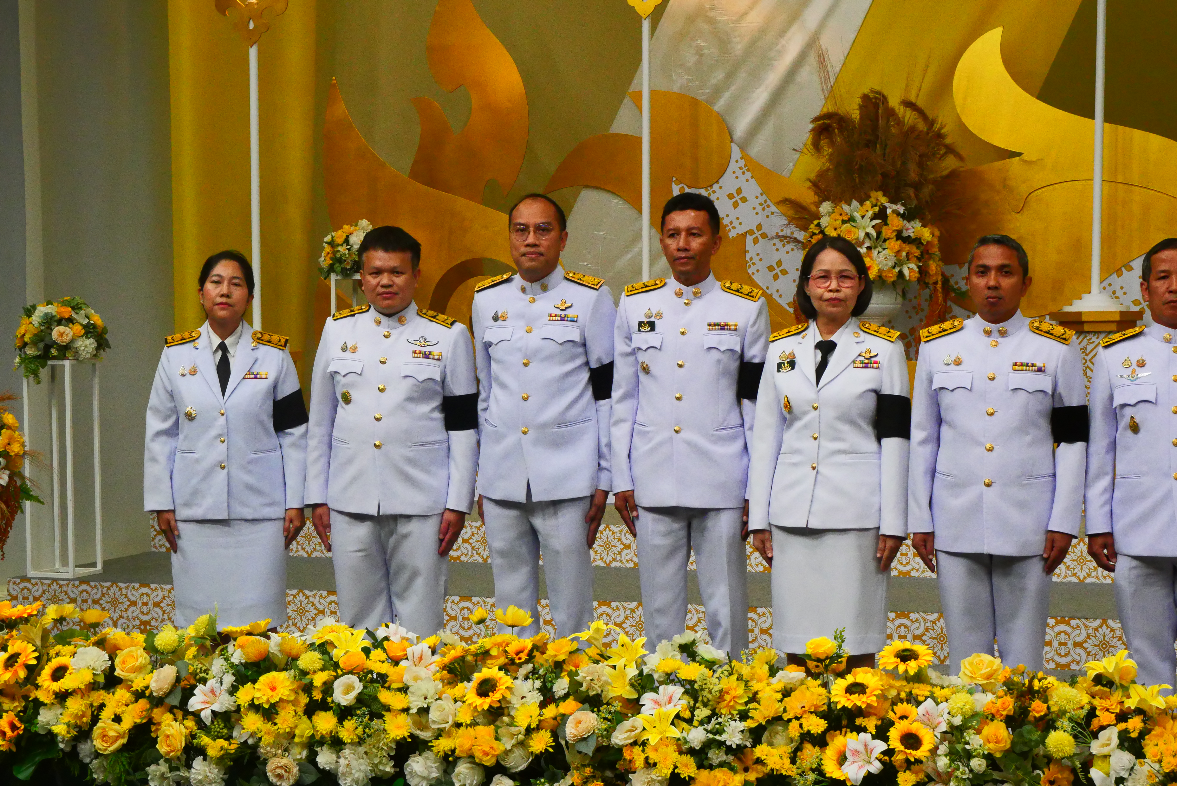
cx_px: 588
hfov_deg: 29.6
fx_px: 2225
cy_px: 393
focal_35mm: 68
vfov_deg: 20.0
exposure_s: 1/320
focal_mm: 33
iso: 3200
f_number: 8
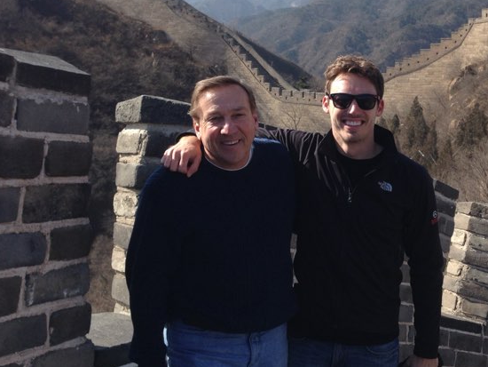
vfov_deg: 26.9
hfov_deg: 34.9
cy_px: 124
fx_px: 762
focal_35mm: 54
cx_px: 353
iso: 50
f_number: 2.4
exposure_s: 1/903
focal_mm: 4.12
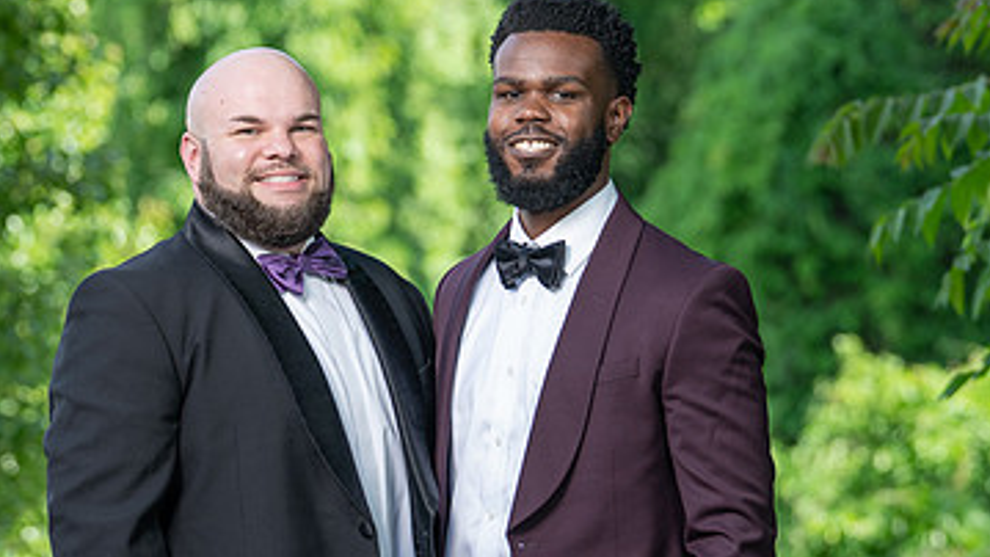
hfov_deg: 10.2
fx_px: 5539
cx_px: 401
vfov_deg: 5.8
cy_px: 358
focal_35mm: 211
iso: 100
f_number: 4
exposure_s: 1/200
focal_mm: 118
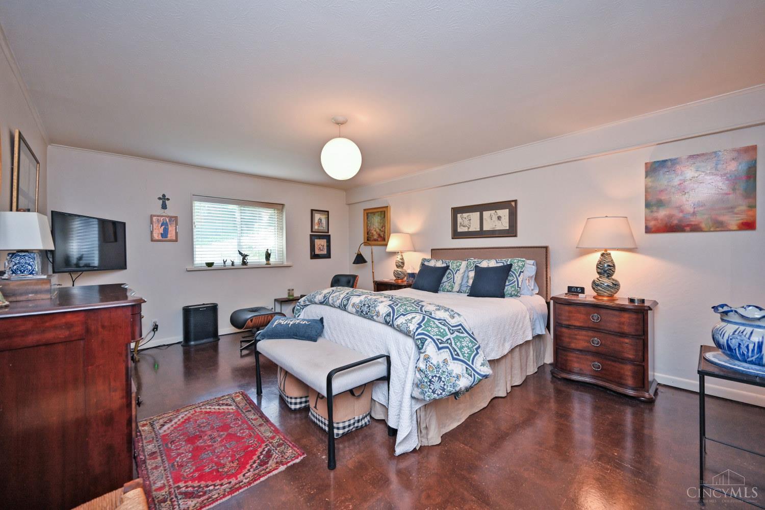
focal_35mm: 14
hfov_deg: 104.3
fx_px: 297
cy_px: 255
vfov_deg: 81.2
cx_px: 382
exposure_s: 1/60
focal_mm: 14
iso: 400
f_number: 4
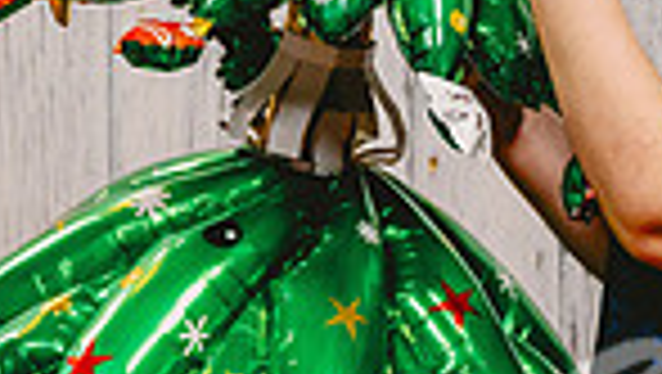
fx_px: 2969
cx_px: 414
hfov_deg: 12.7
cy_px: 83
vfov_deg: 7.2
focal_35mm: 169
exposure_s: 1/320
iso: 2000
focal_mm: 41
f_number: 2.8
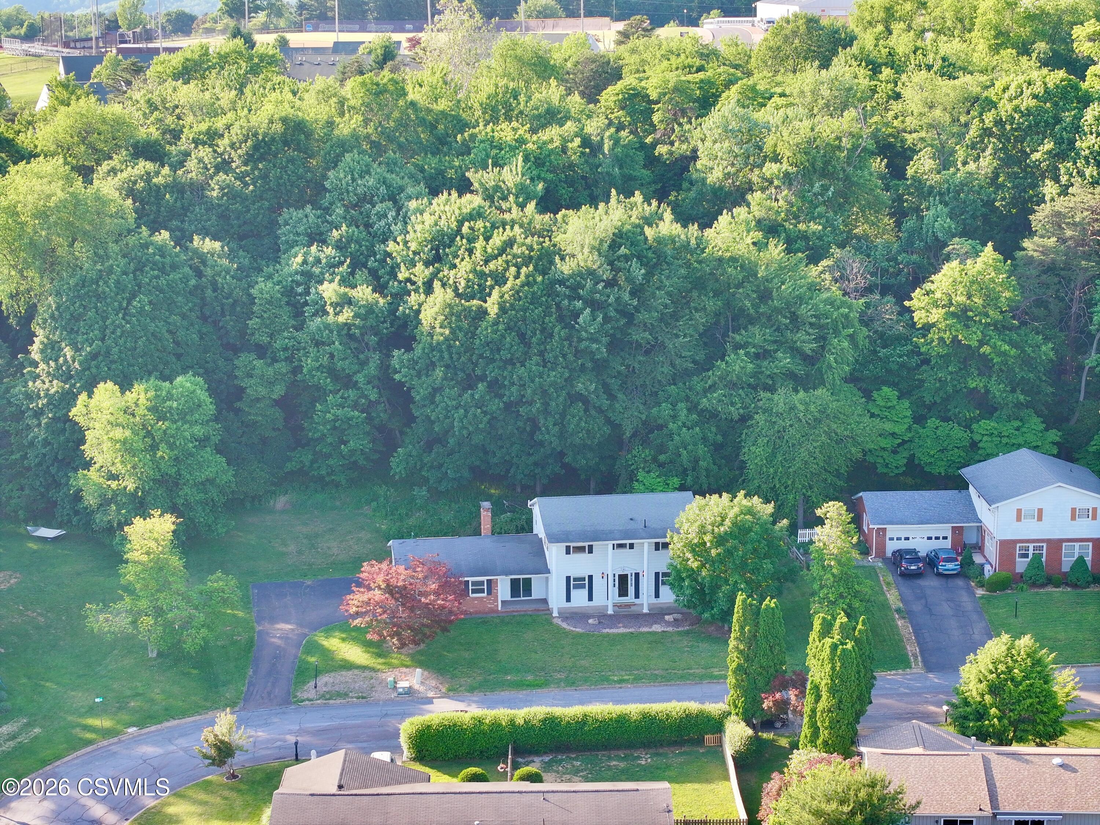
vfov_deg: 21.0
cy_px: 412
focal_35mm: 70
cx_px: 550
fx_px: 2224
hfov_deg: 27.8
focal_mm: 19.35
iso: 130
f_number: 2.8
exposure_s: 1/240
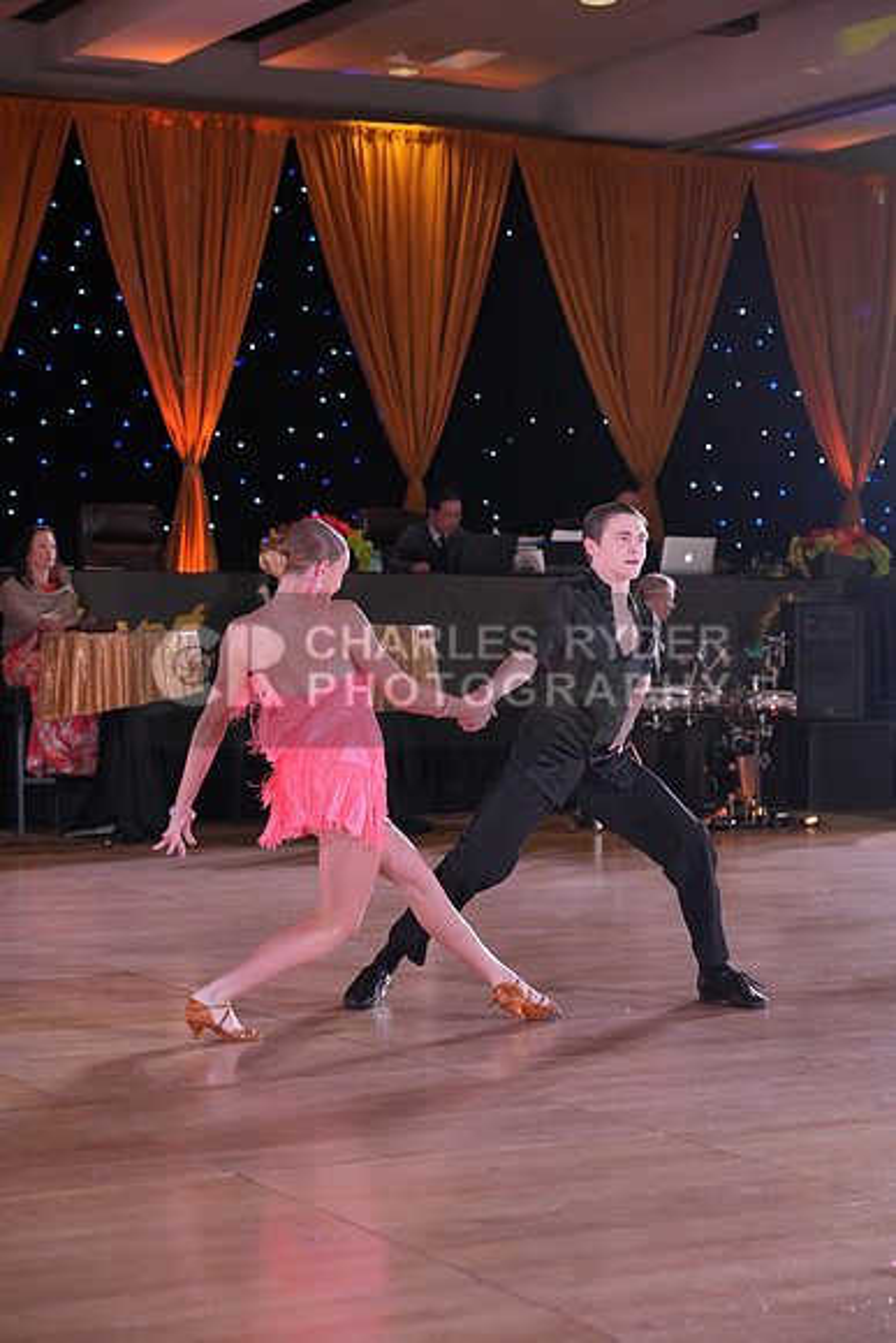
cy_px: 672
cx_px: 448
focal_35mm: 70
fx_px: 2612
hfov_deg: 19.5
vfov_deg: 28.8
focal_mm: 70
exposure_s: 1/500
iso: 2000
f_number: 4
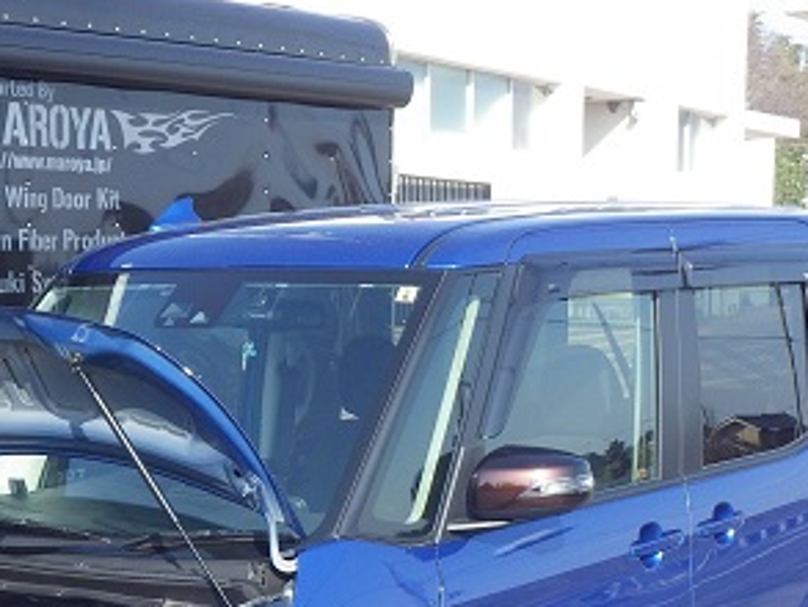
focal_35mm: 86
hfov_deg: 22.7
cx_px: 301
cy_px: 549
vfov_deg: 16.9
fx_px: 2008
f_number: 5
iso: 125
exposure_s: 1/200
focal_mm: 7.5
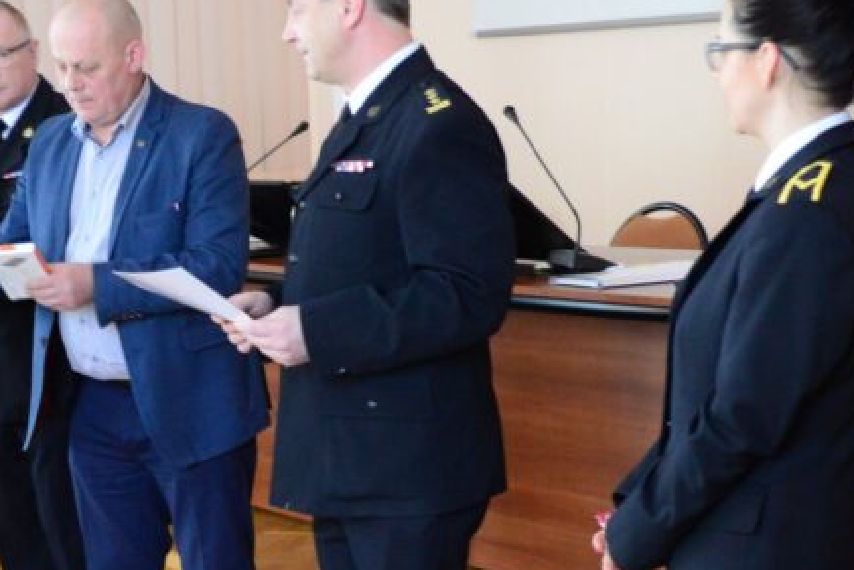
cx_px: 345
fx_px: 1851
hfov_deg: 25.9
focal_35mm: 78
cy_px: 534
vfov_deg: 17.2
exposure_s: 1/60
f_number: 4
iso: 1600
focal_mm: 22
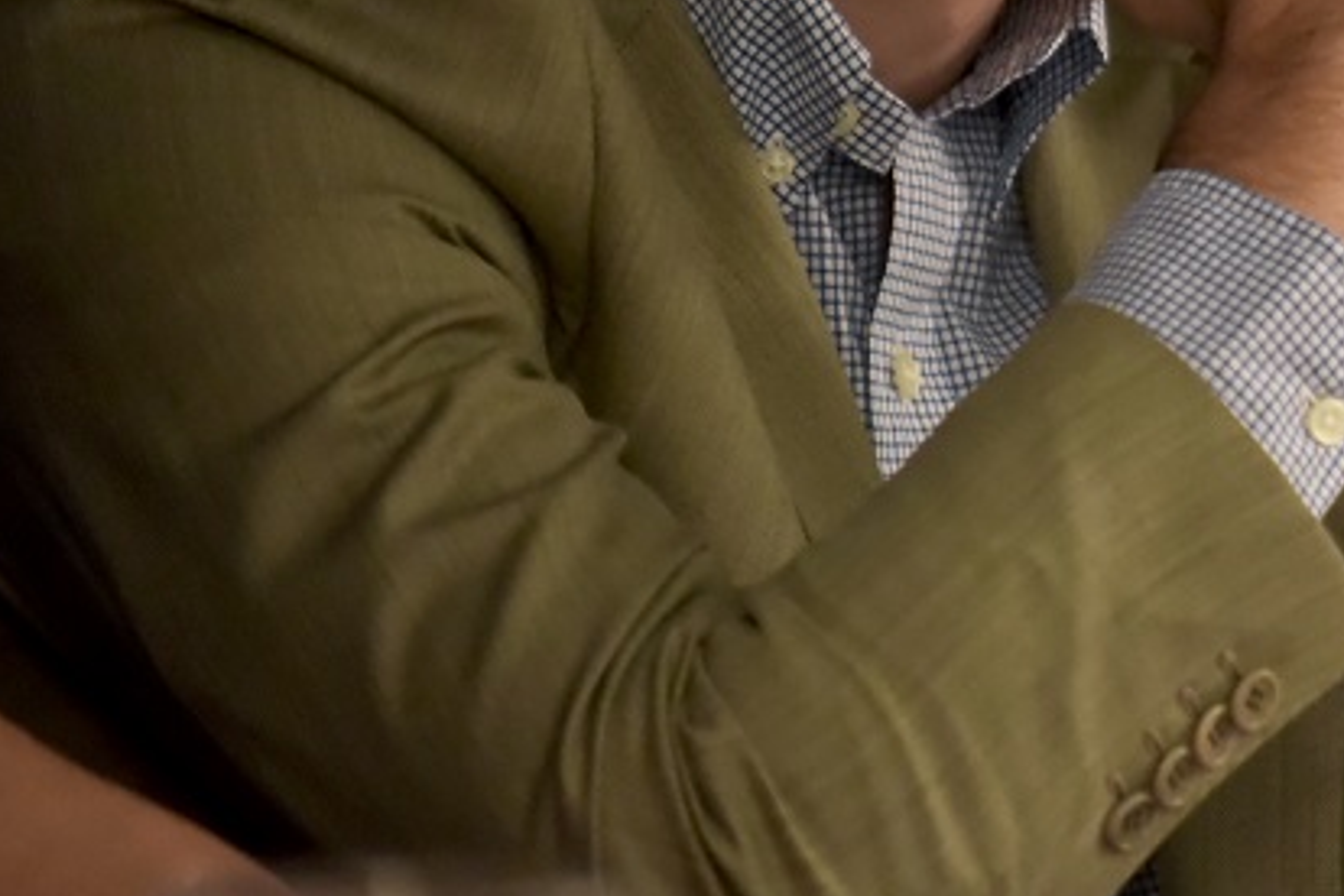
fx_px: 21652
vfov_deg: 2.4
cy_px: -245
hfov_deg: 3.5
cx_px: 1808
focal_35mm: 580
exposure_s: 1/640
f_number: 2.8
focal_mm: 200
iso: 4000
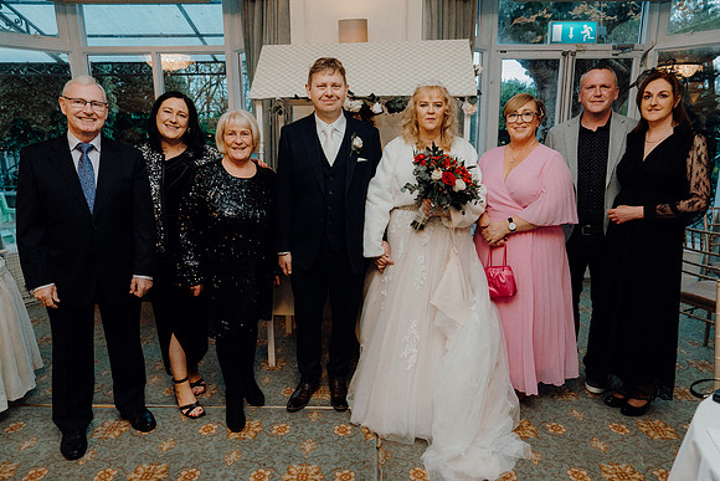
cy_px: 240
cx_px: 360
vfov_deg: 53.2
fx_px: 480
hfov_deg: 73.7
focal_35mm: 24
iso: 2500
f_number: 3.5
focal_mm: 24
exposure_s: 1/160
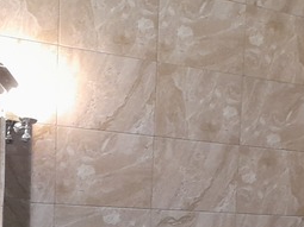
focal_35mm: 98
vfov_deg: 14.3
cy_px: 310
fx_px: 860
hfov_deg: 20.0
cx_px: 205
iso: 250
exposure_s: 1/50
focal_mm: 4.6
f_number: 2
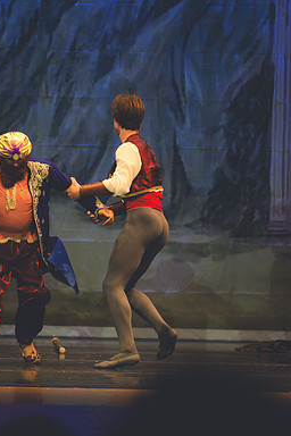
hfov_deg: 3.7
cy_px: 218
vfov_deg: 5.5
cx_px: 3
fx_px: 4522
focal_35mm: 373
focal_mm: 165
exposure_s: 1/500
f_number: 2.8
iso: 800
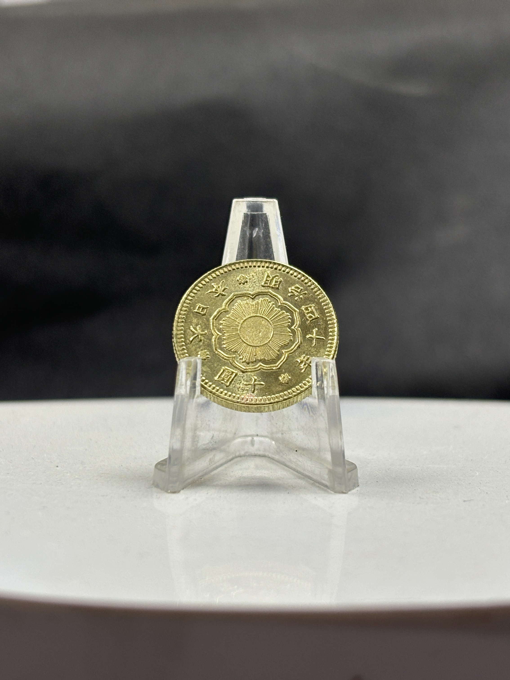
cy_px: 340
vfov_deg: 36.8
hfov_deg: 28.0
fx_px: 1021
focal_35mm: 52
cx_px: 255
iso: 64
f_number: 1.6
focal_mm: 5.96
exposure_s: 1/100
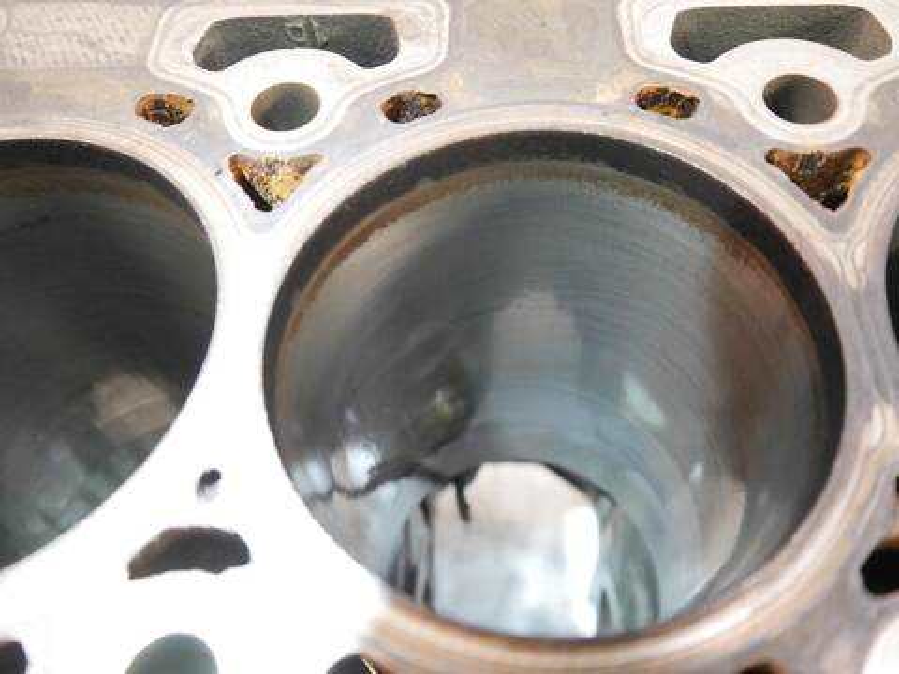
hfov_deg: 60.0
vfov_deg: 46.8
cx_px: 450
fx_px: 779
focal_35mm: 30
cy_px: 337
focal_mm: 15
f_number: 3.6
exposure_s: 1/60
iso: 3200
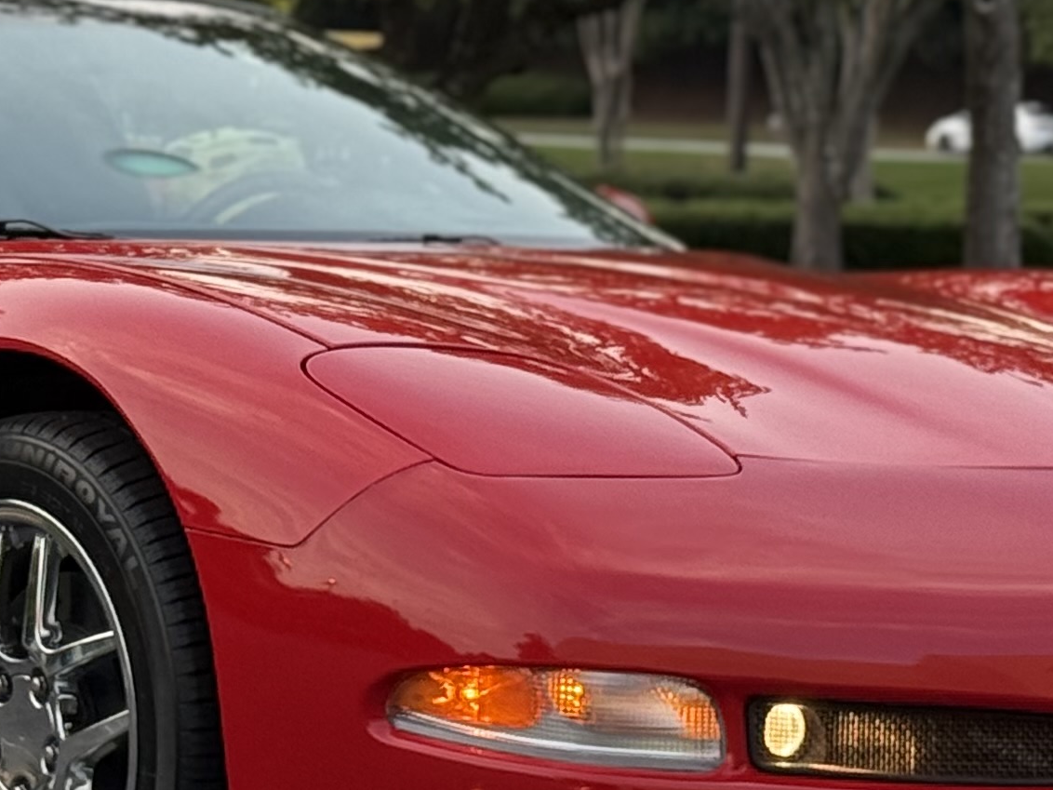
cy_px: 42
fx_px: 5202
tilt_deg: +1.8
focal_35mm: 171
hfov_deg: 11.5
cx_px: 224
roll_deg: -0.9
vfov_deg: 8.6
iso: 100
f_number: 1.78
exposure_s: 1/398
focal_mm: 6.76
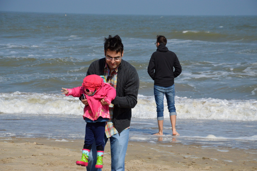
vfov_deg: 8.7
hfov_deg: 13.1
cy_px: 86
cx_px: 128
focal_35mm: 158
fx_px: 1123
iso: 800
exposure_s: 1/4000
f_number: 9
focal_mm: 105
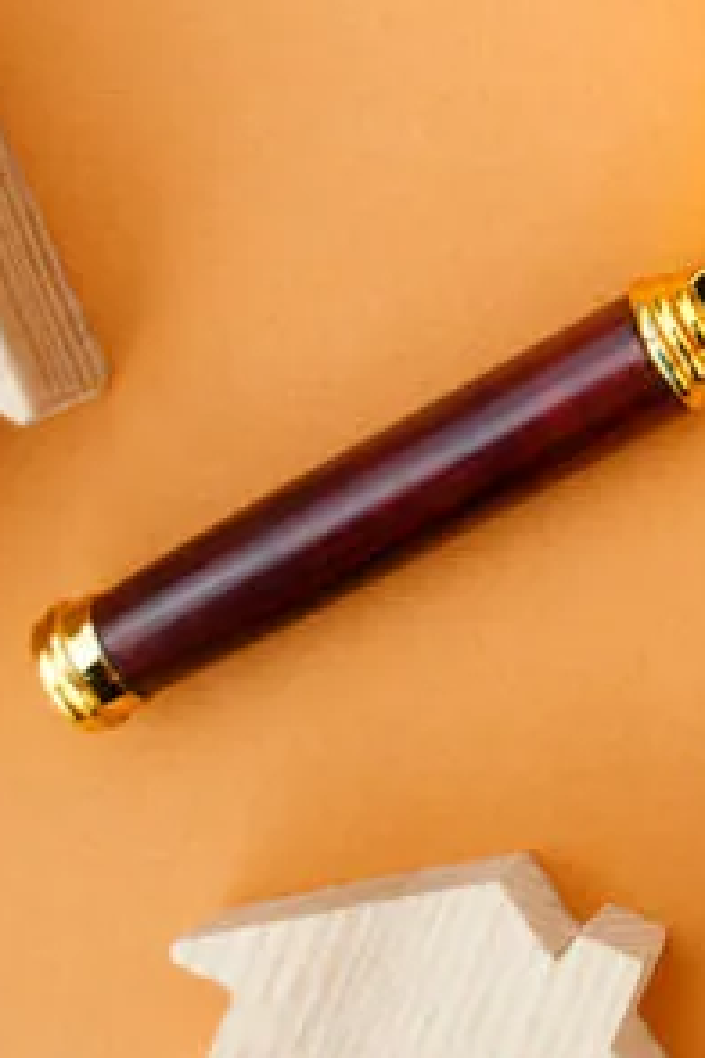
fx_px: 3672
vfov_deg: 16.1
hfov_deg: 10.4
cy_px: 11
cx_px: 1248
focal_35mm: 125
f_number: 5.6
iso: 100
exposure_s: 1/100
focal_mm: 24
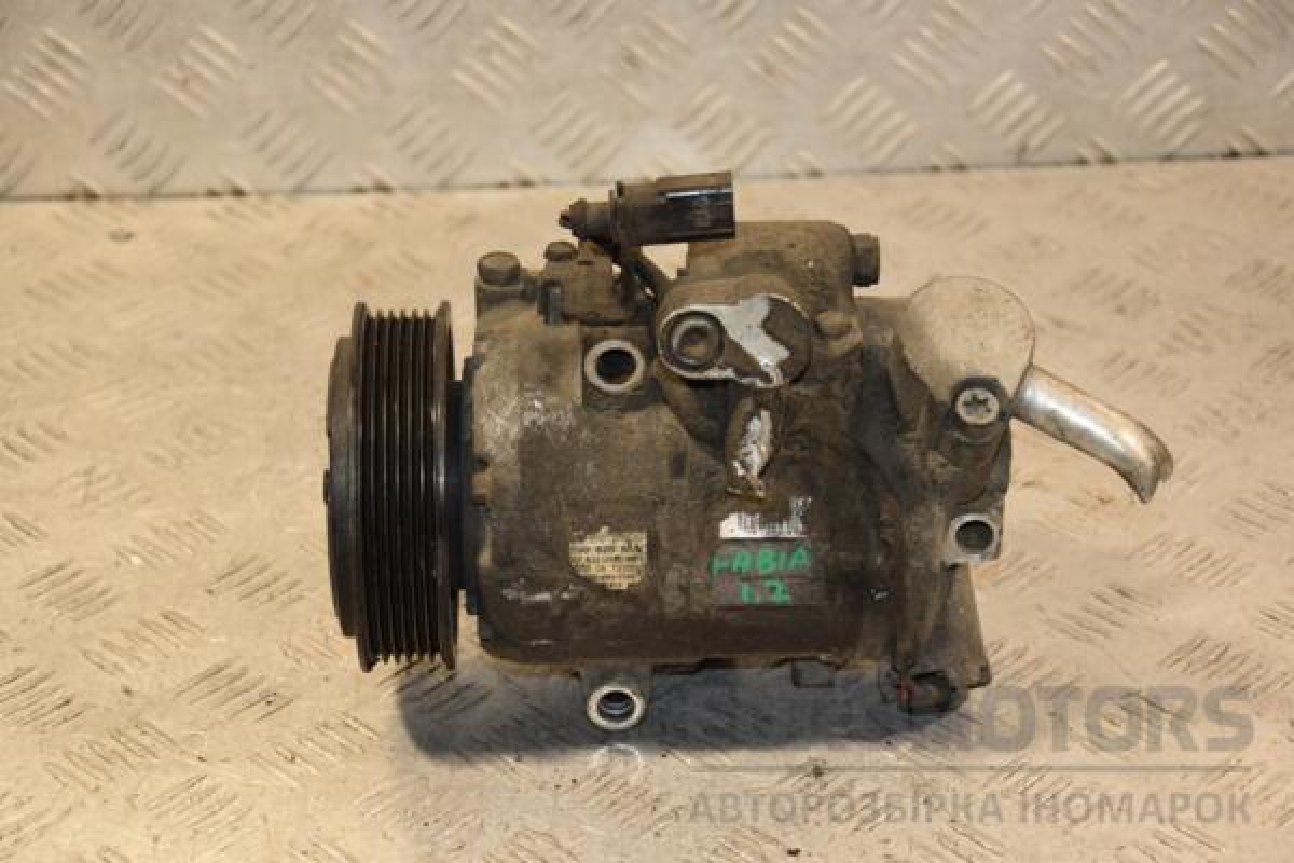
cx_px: 647
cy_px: 432
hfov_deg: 26.0
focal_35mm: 78
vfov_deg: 17.5
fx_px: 2803
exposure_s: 1/125
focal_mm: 52
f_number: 5
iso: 800
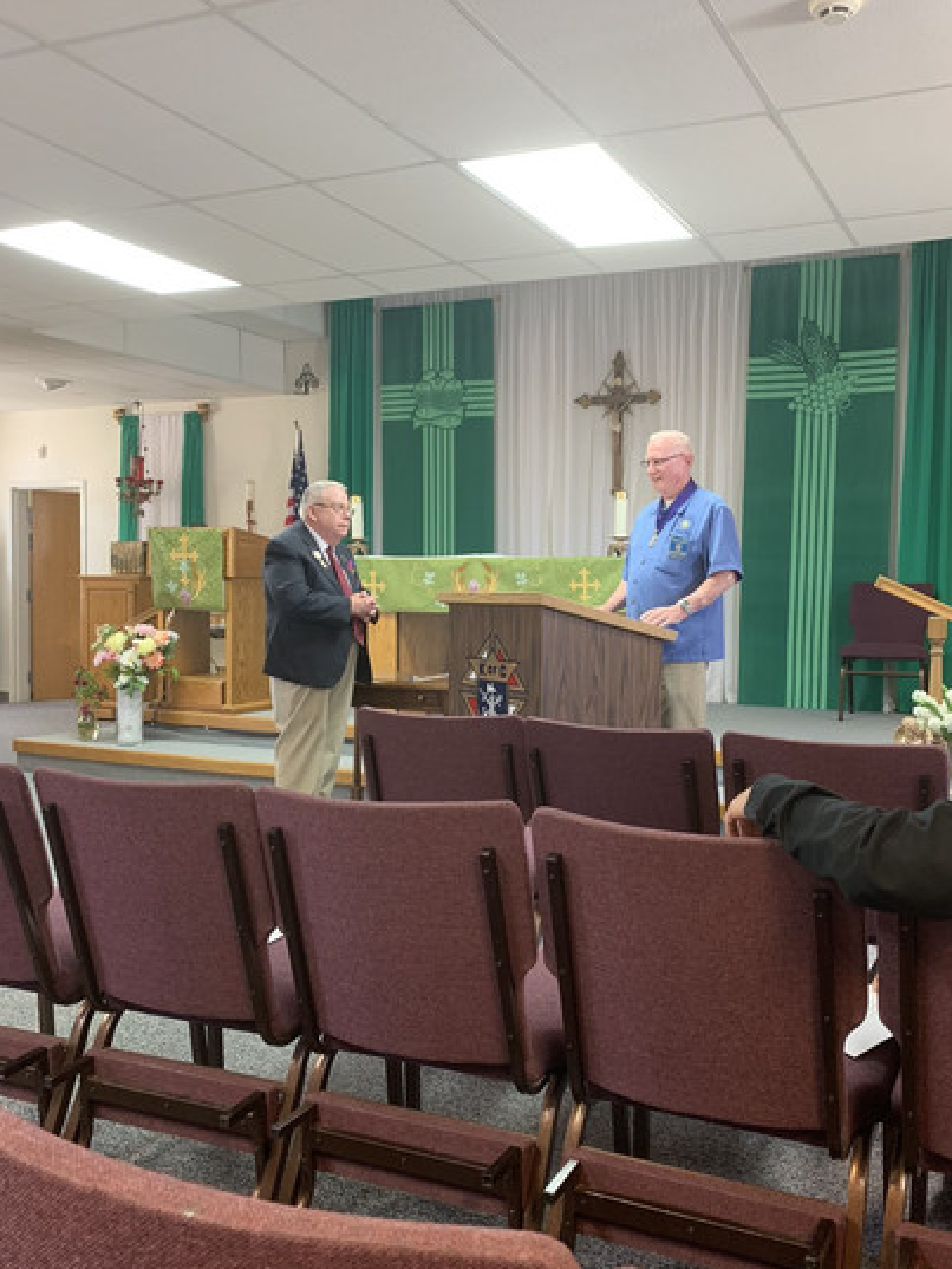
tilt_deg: -3.2
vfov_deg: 58.3
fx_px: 1136
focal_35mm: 31
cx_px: 557
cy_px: 657
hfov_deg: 45.3
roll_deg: -1.2
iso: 200
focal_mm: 4.25
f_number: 1.8
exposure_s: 1/60
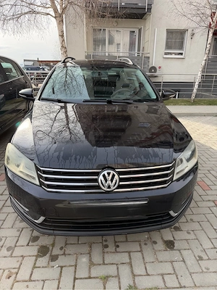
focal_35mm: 24
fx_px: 201
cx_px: 108
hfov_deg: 56.8
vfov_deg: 71.6
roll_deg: -0.4
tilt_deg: -19.5
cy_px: 145
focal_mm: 6.76
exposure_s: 1/1046
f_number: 1.78
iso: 100
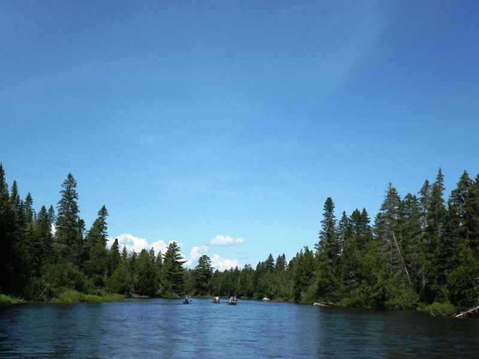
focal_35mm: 51
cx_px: 240
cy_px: 180
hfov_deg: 37.5
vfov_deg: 28.6
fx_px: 706
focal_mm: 9.1
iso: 80
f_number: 5.3
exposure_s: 1/500
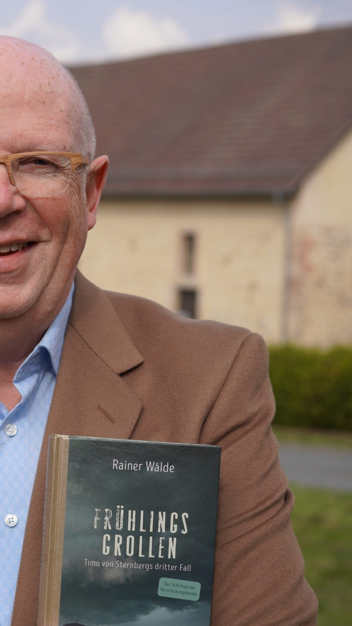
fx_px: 1444
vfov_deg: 24.5
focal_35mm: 87
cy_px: 314
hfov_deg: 13.5
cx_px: -91
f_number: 4.5
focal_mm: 55
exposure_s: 1/640
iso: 100
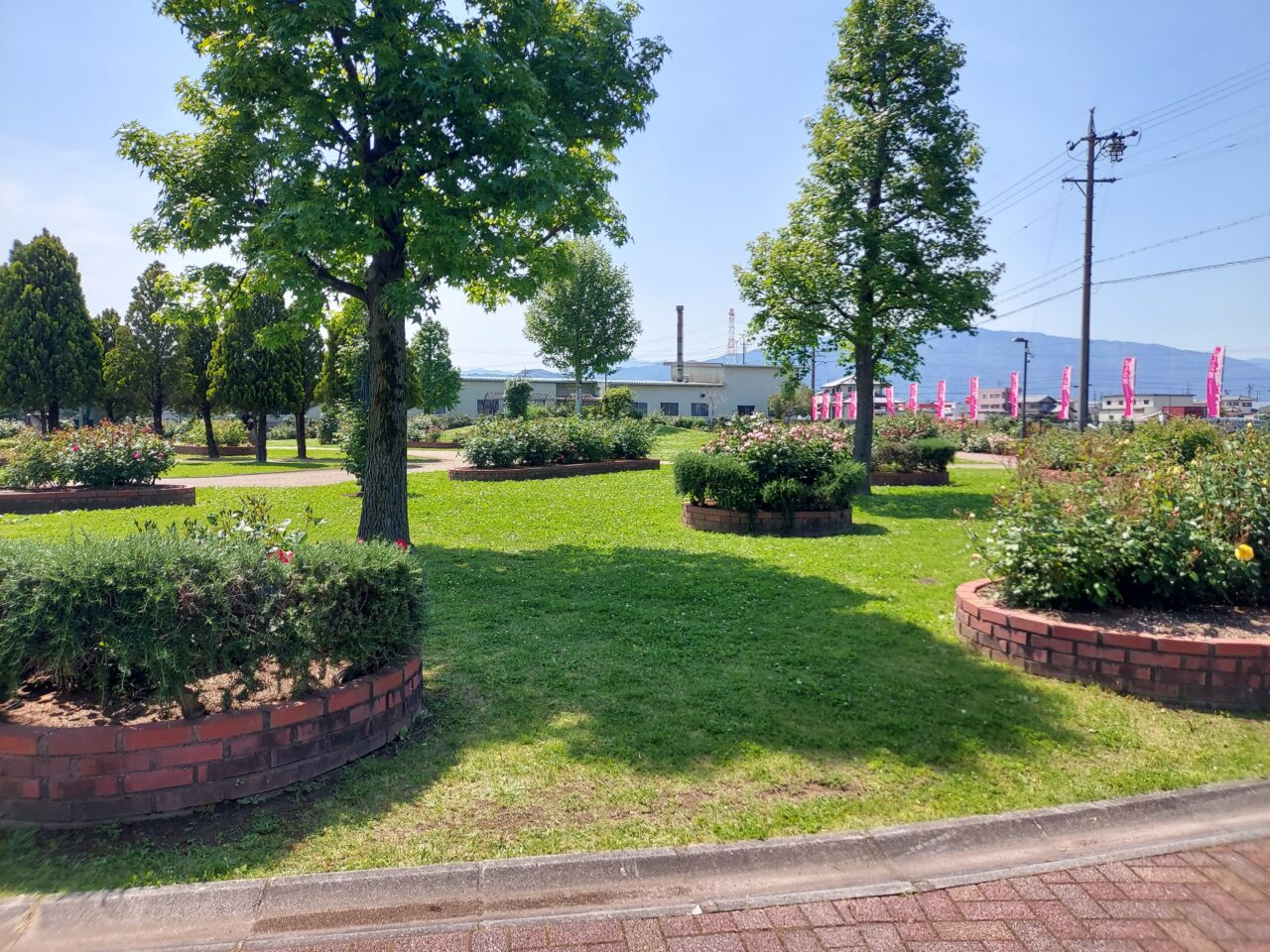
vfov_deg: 54.9
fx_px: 917
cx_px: 635
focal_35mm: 25
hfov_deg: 69.4
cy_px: 476
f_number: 2
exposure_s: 1/976
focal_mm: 4.6
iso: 50
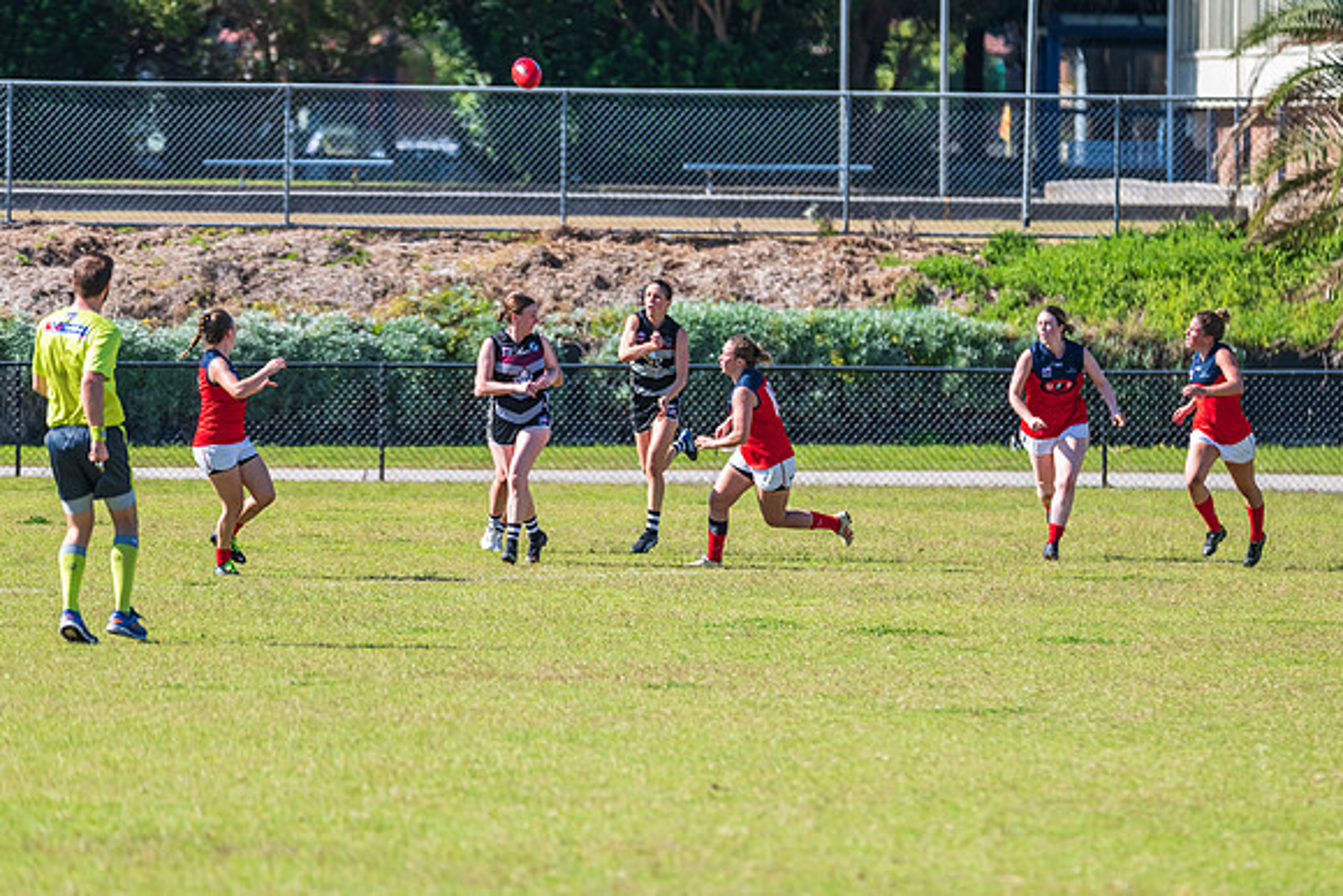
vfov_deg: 3.5
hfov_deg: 5.3
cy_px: 448
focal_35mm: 388
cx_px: 672
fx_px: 14470
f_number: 7.1
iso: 800
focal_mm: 360
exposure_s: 1/2000
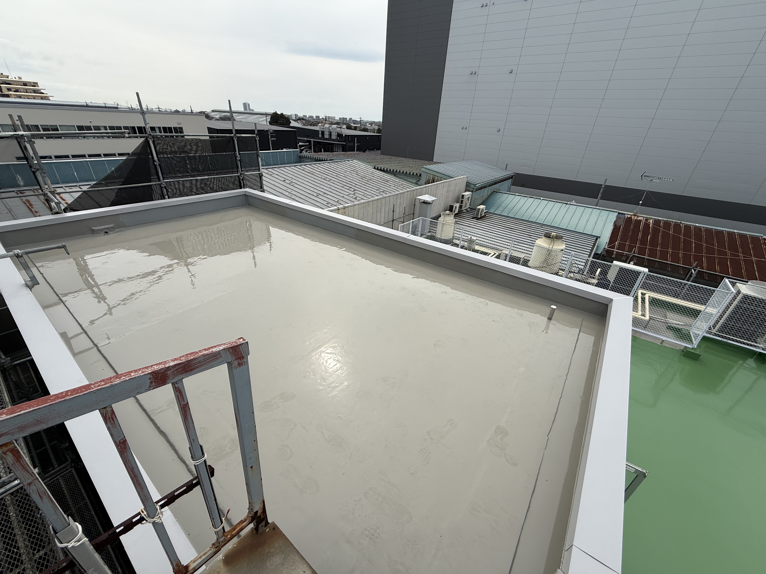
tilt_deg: -27.8
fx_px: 310
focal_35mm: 14
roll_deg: -4.6
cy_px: 287
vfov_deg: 85.7
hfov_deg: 102.1
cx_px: 383
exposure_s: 1/2717
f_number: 2.2
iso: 50
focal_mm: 2.22
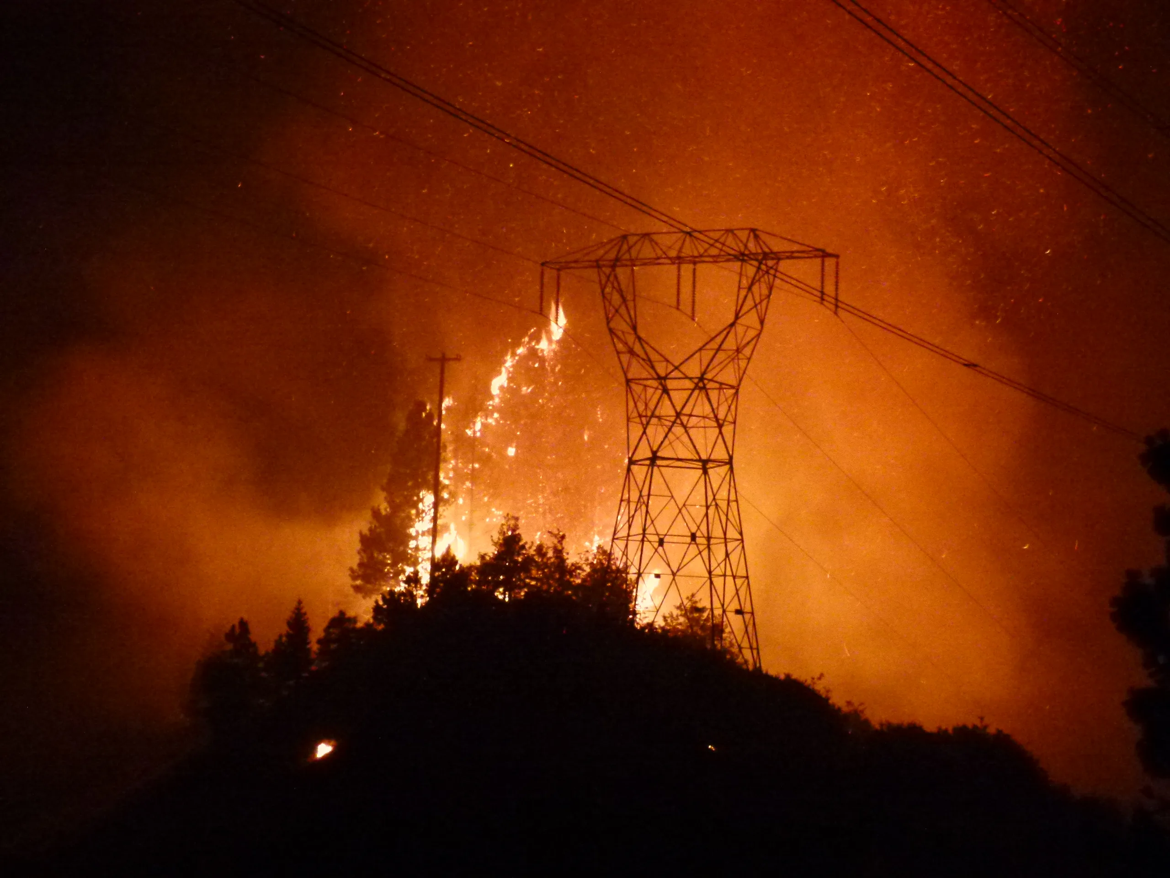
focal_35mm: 89
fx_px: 3008
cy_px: 439
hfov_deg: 22.0
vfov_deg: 16.6
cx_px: 585
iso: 1000
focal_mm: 16.1
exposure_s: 1/15
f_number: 3.4
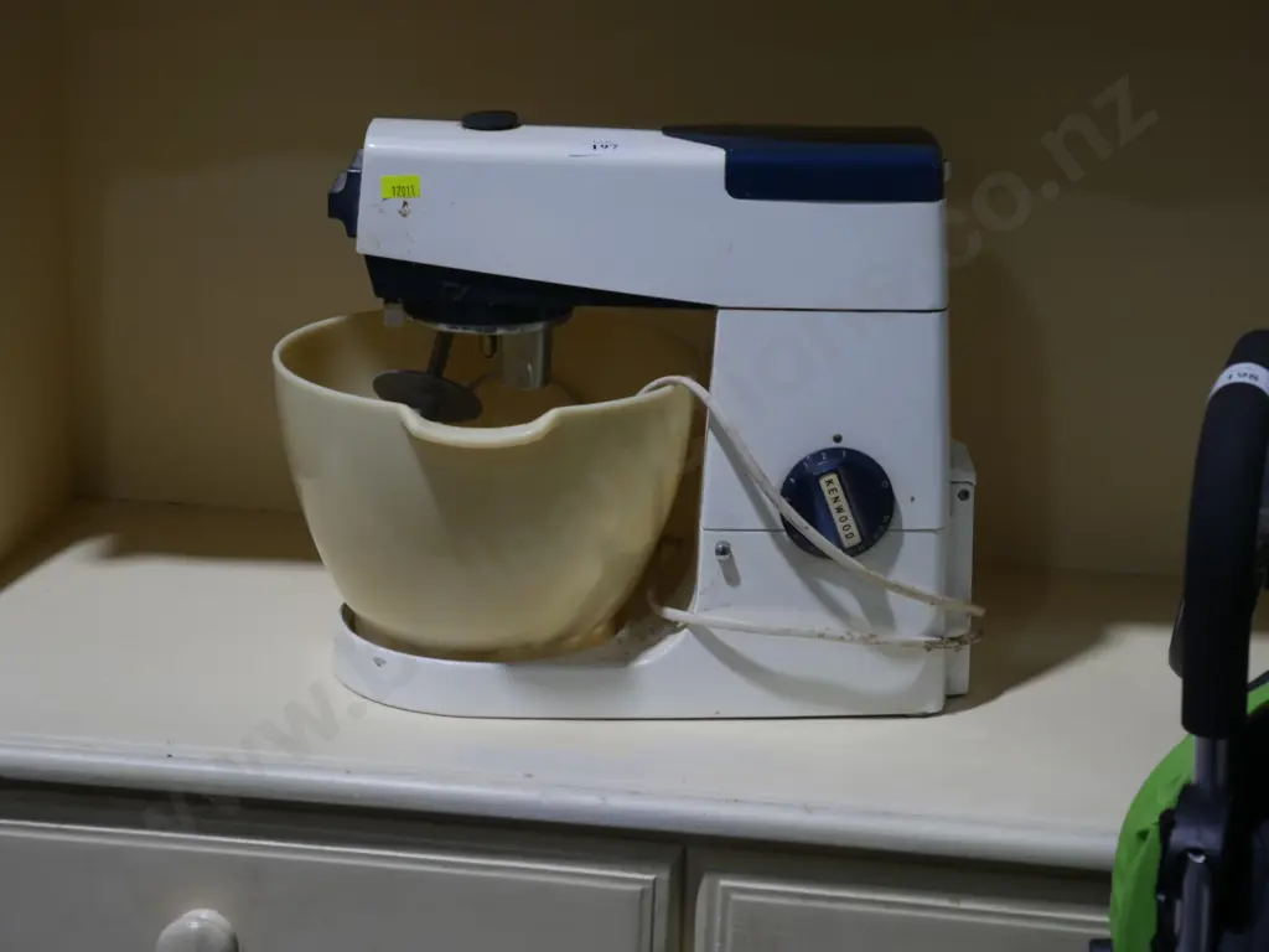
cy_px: 476
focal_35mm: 84
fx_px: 3079
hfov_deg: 23.3
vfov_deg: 17.6
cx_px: 634
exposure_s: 1/100
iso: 320
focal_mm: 42
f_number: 5.6
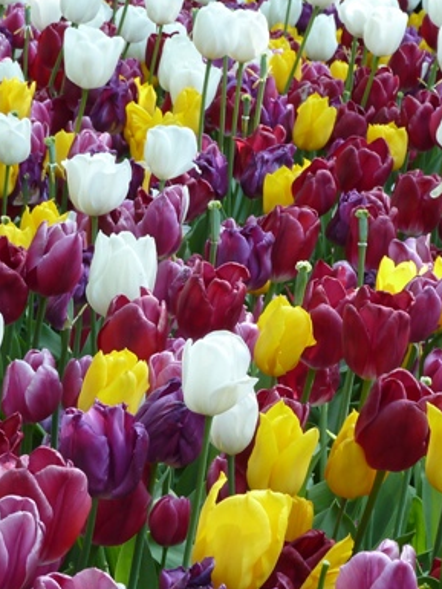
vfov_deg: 17.1
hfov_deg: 12.9
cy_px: 400
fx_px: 1957
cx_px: 326
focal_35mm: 115
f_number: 3.9
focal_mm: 9.7
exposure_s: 1/80
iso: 80
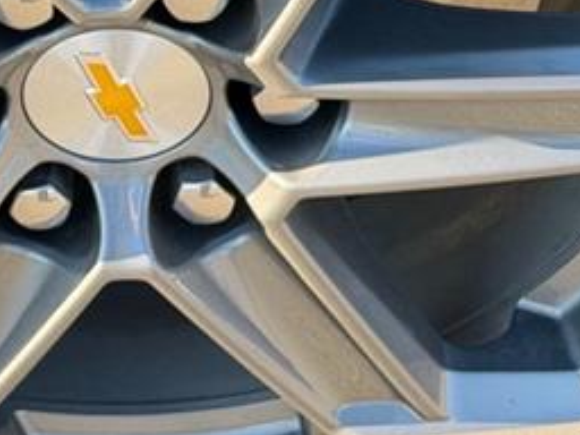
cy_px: -206
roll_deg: -2.0
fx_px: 3217
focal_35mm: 192
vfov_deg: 7.6
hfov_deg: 10.3
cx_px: 120
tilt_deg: -42.7
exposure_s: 1/215
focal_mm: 6.76
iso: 64
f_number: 1.78
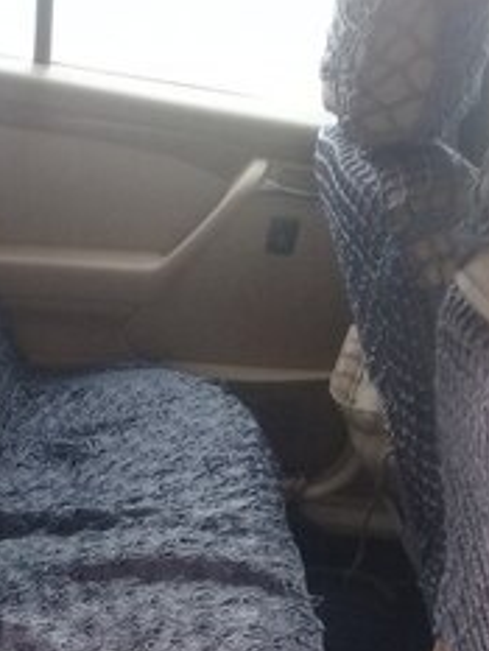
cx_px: 45
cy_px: 637
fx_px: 1242
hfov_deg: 21.7
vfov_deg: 27.8
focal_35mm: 66
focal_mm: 3.3
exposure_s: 1/50
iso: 80
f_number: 2.2
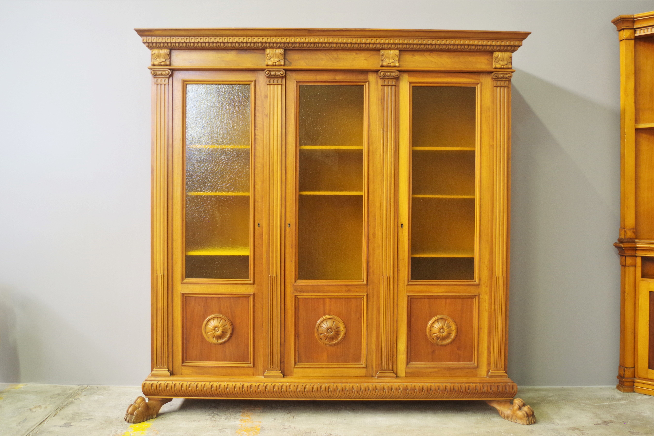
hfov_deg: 60.3
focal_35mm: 31
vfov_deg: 42.3
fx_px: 563
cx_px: 327
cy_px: 218
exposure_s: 1/10
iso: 800
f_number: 4
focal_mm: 21.25
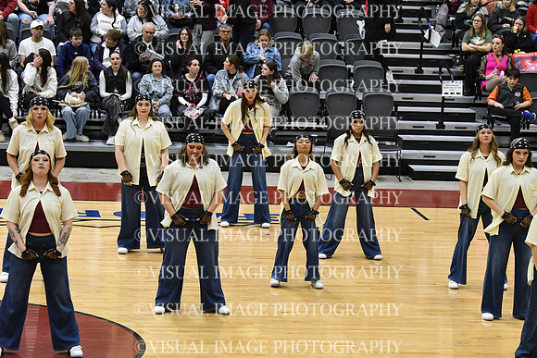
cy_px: 179
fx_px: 2119
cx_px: 268
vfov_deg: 9.7
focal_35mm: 142
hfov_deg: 14.4
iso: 3200
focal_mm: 95
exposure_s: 1/250
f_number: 4
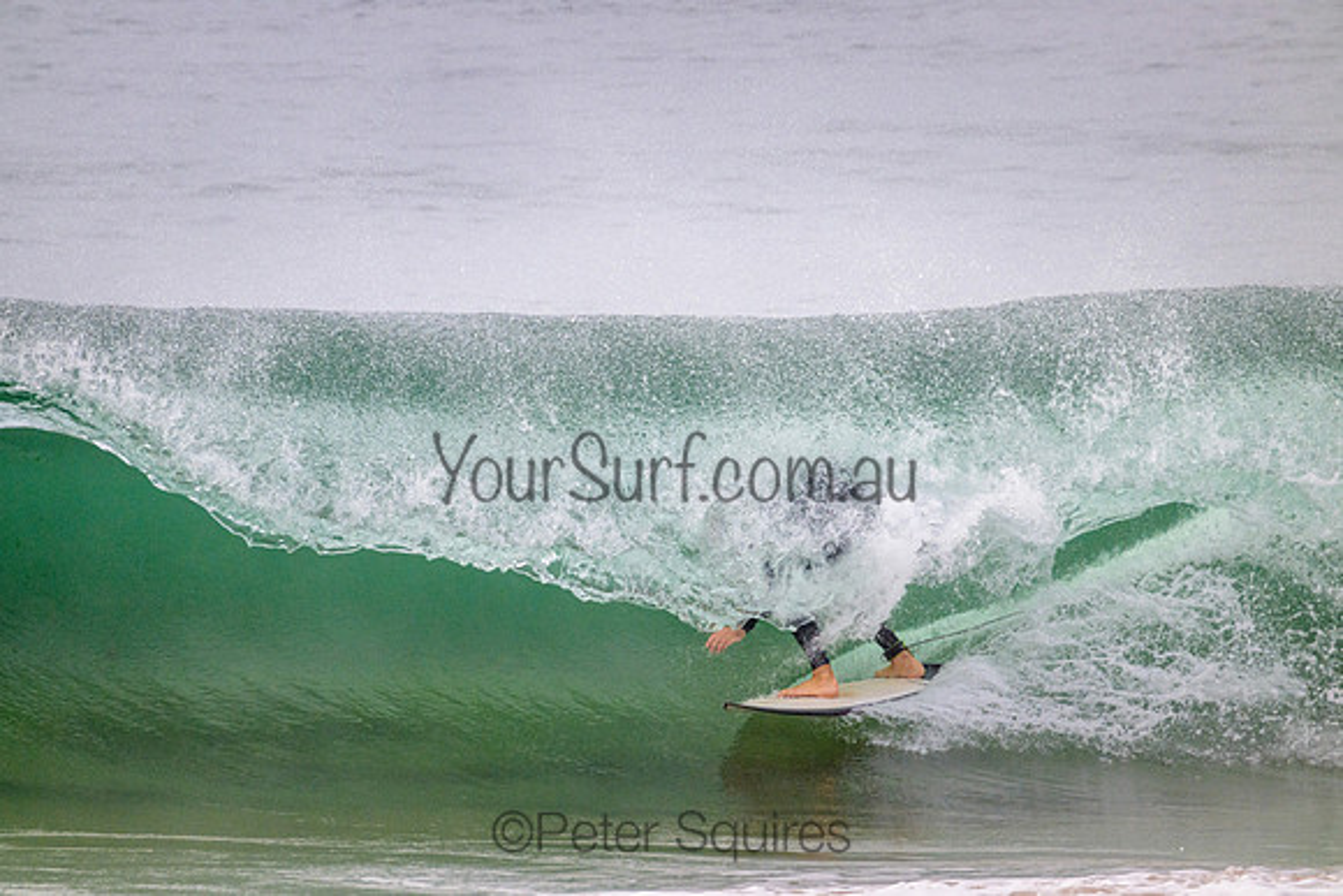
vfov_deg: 1.7
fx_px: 29850
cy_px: 448
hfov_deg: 2.6
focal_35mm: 800
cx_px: 672
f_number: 11
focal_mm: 800
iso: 1400
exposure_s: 1/2000
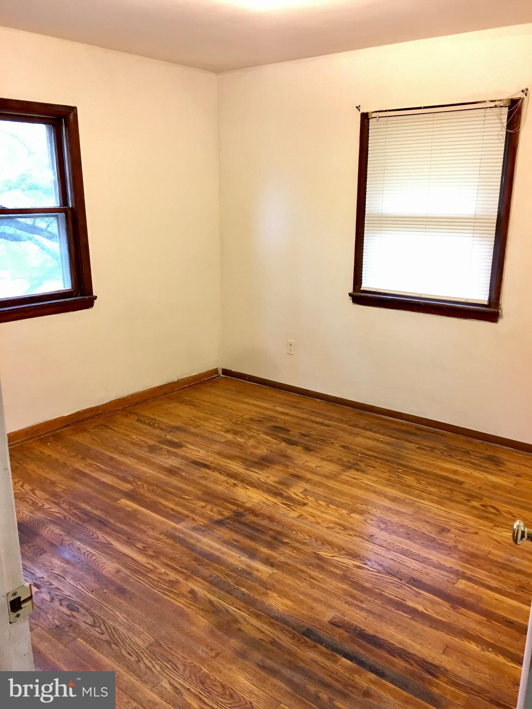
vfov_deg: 61.7
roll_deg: +0.0
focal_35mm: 29
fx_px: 594
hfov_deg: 48.2
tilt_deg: -14.7
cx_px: 266
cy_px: 354
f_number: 2.2
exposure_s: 1/10
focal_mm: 4.15
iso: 80
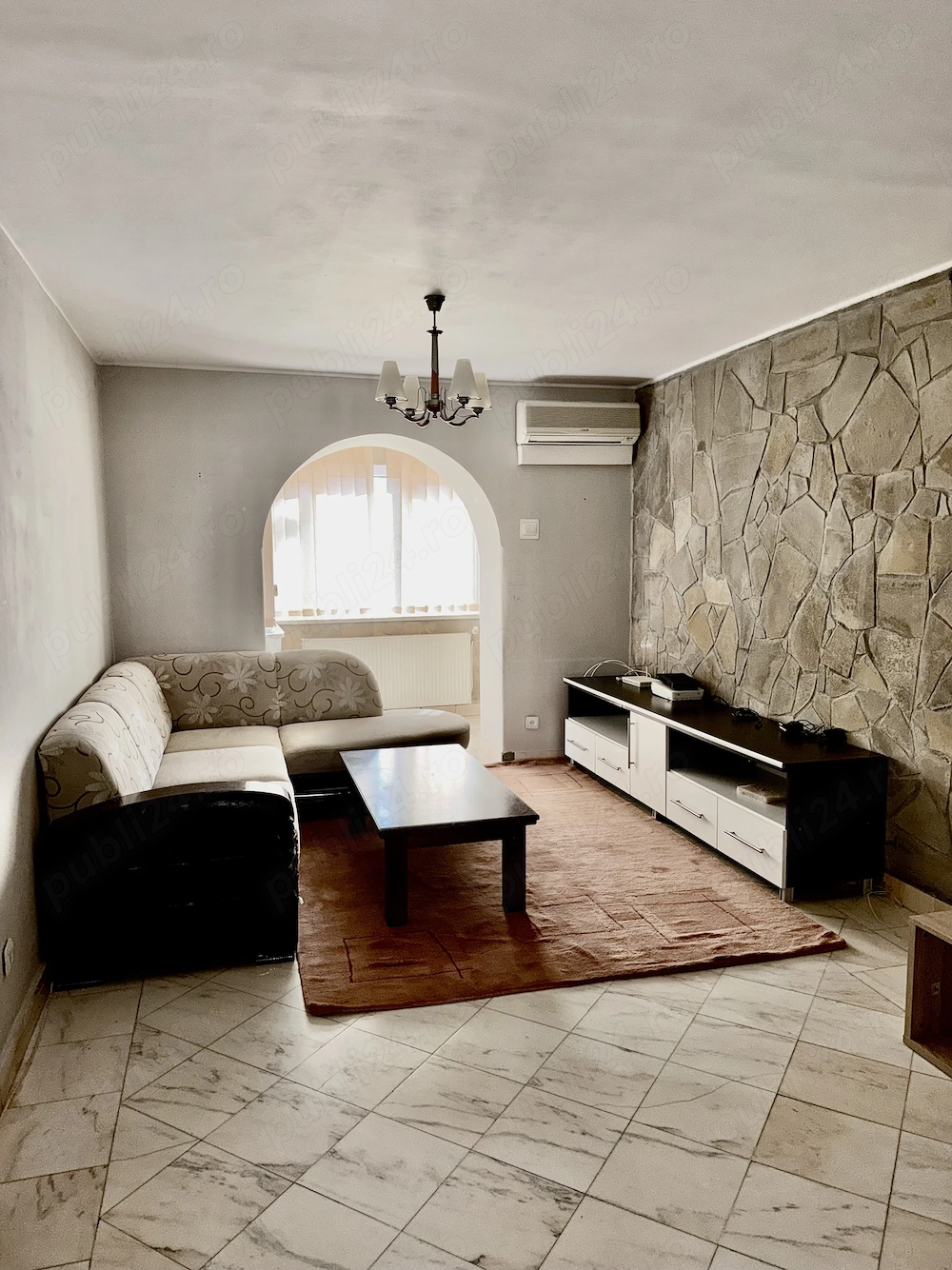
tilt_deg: -5.8
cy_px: 635
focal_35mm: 24
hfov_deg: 56.8
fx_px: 880
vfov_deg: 71.6
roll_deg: +1.1
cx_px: 476
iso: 80
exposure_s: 1/127
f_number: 1.78
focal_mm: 6.76
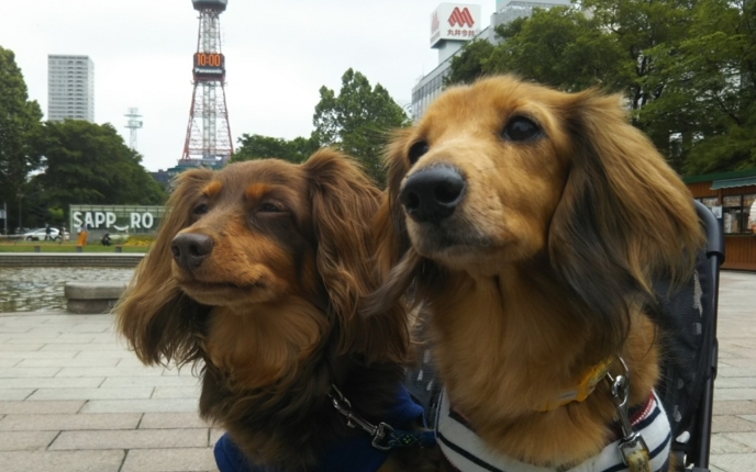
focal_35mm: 37
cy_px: 281
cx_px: 333
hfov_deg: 52.6
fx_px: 762
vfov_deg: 34.3
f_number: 2.2
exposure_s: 1/485
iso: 25
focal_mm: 4
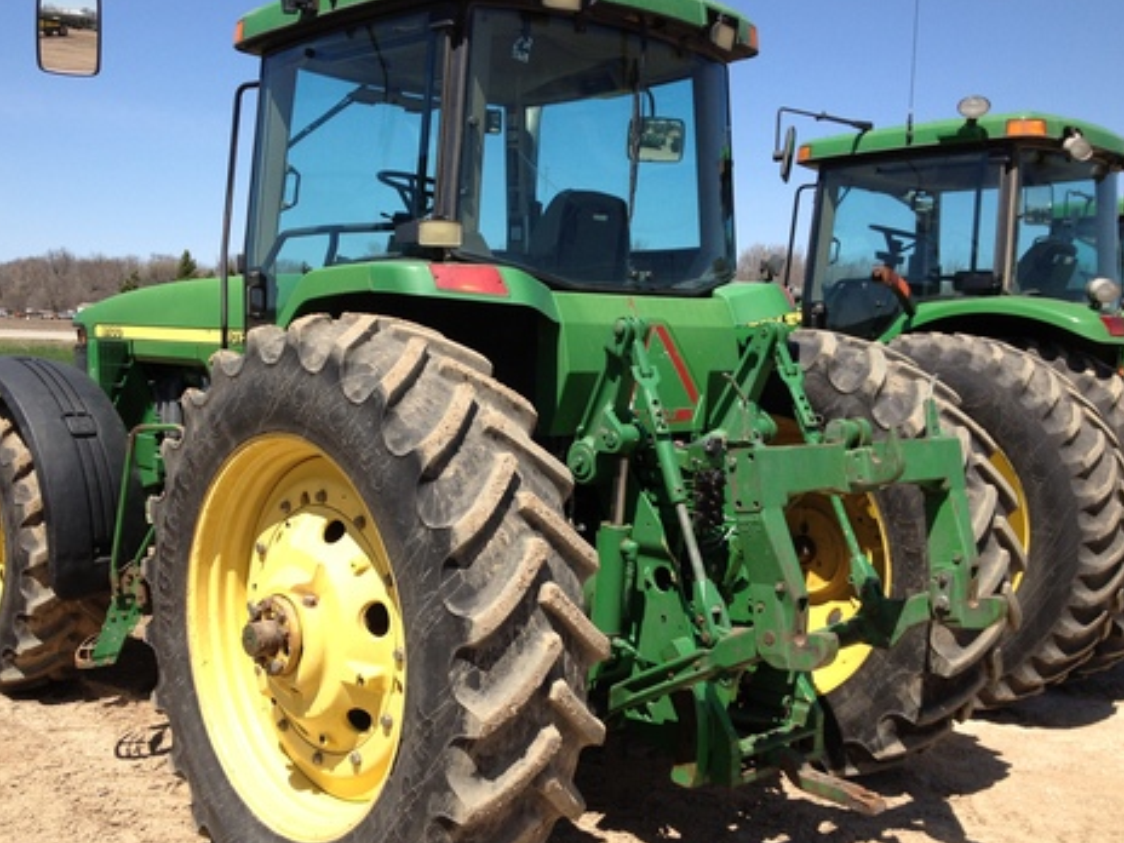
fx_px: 1331
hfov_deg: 45.7
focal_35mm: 41
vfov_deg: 35.1
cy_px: 443
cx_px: 484
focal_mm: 4.28
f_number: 2.4
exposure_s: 1/1227
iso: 50
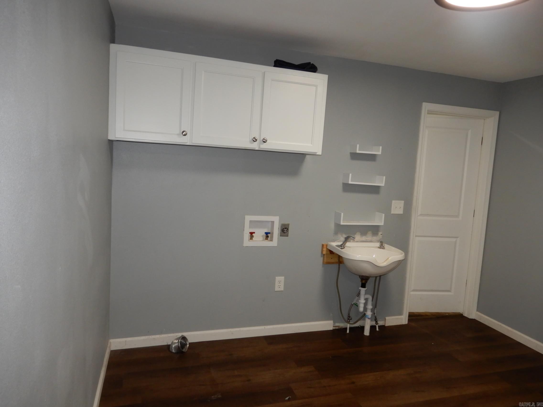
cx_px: 272
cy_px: 204
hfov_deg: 71.6
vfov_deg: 56.8
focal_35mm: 24
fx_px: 376
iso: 200
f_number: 3.4
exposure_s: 1/30
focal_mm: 4.3
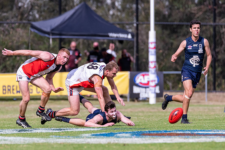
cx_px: 105
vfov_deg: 2.2
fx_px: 3985
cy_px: 100
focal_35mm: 638
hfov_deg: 3.2
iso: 800
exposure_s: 1/3200
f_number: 6.3
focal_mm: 420
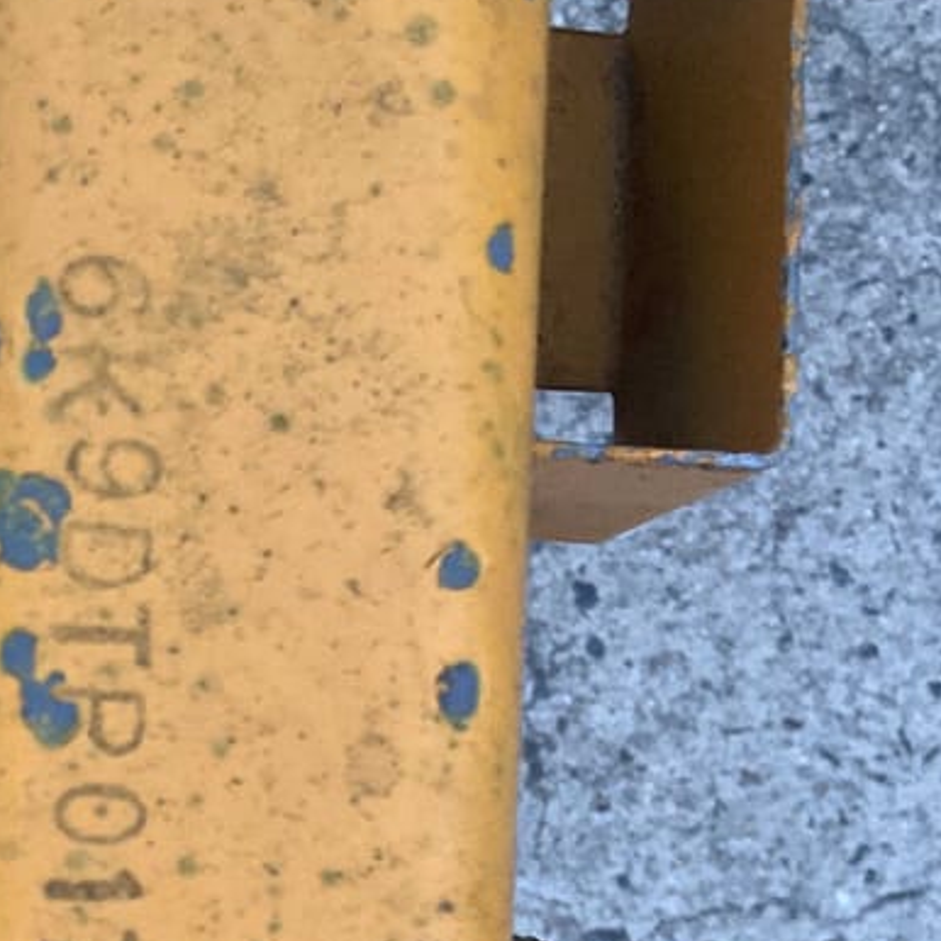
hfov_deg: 24.7
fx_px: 2091
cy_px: 861
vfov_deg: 24.6
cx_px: 127
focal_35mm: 68
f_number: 1.8
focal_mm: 3
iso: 100
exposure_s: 1/60
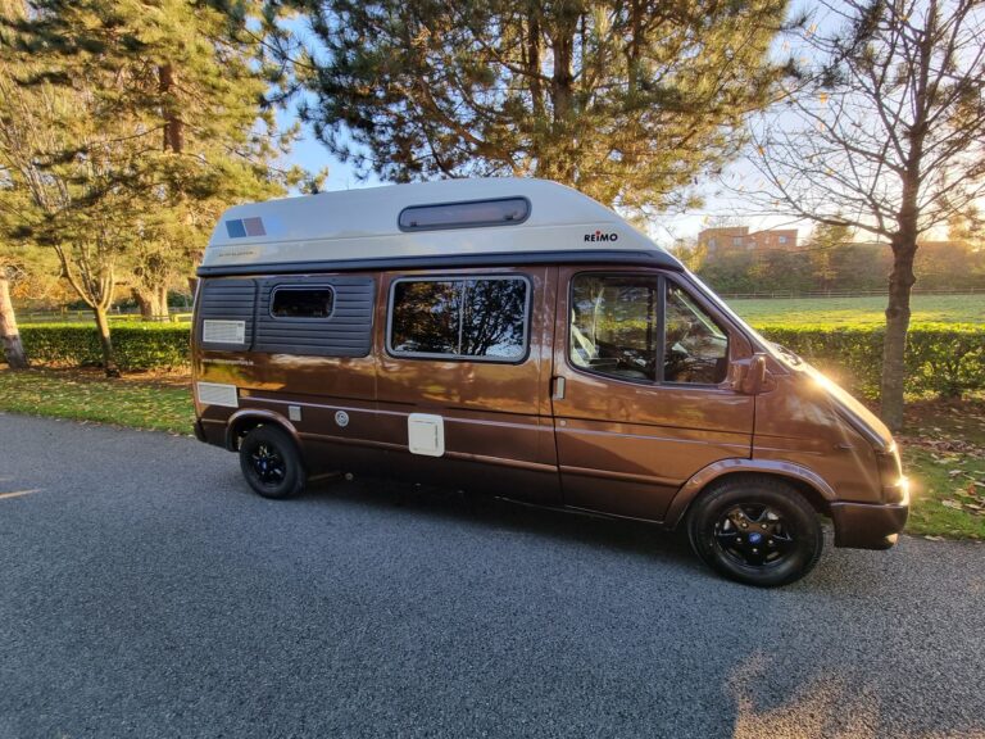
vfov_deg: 89.9
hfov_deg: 106.2
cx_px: 492
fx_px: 370
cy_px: 370
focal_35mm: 13
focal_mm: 2.2
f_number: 2.2
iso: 50
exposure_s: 1/100
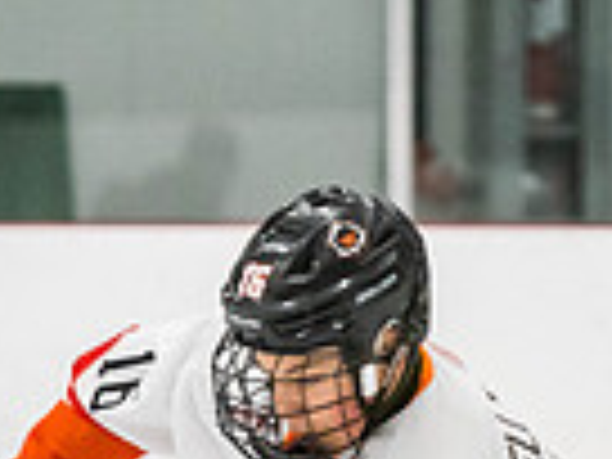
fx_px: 10944
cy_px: 720
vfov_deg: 2.4
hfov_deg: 3.2
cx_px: 586
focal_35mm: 619
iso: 1600
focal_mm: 110
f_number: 2.8
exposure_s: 1/640
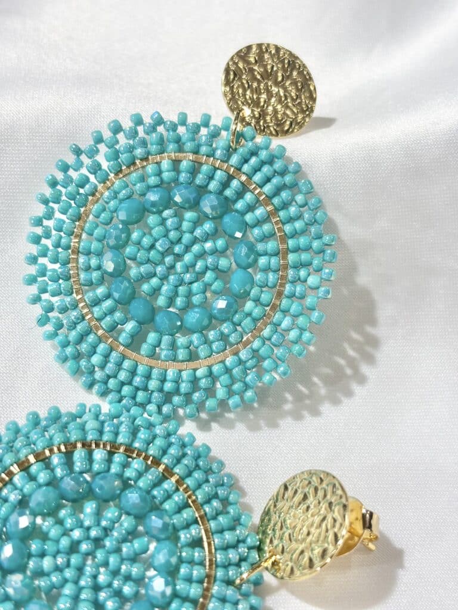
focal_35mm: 52
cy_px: 305
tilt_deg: -52.3
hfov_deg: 28.0
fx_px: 917
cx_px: 229
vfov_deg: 36.8
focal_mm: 5.96
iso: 32
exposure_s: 1/165
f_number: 1.6
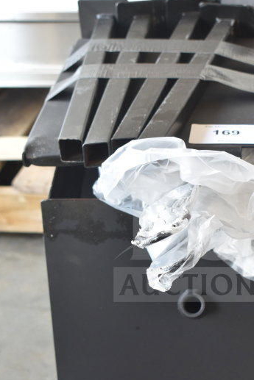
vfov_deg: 21.9
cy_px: 244
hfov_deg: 14.7
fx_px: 982
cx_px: 196
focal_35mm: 93
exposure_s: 1/60
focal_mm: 35
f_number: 4.5
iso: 500
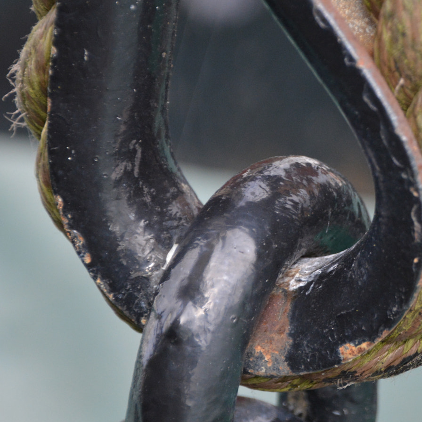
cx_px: 358
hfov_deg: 2.9
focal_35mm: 612
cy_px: 153
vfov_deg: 2.9
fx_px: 8441
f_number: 6
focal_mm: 210
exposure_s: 1/320
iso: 1000
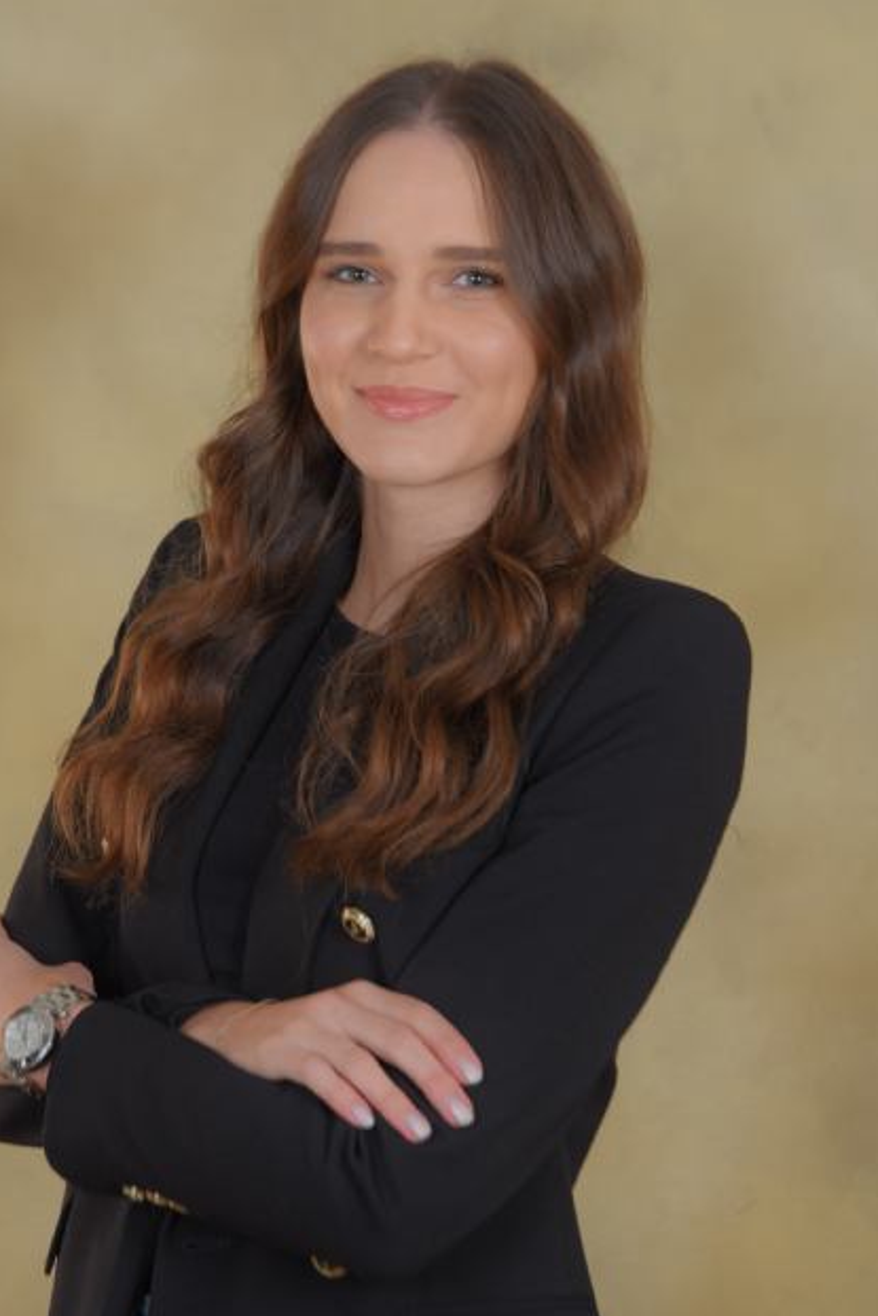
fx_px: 4936
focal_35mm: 135
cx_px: 340
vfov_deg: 15.2
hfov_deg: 10.2
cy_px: 656
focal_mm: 105
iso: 160
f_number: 6.3
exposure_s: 1/160
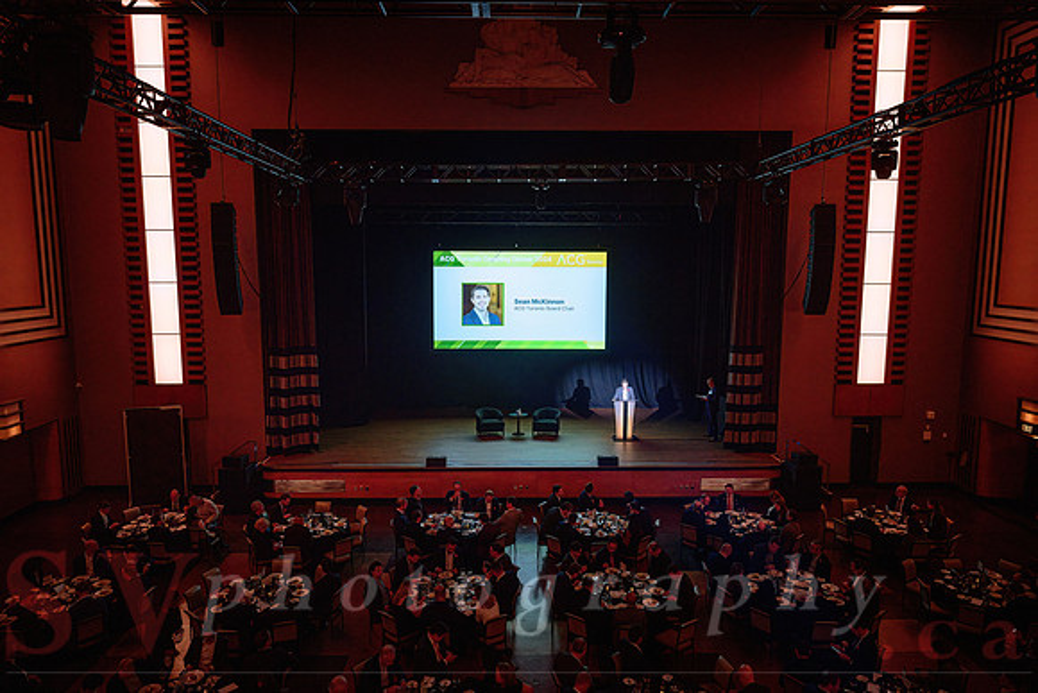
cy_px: 346
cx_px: 519
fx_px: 692
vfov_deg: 53.2
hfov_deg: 73.7
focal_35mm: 24
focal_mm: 24
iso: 1250
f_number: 2.8
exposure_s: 1/100
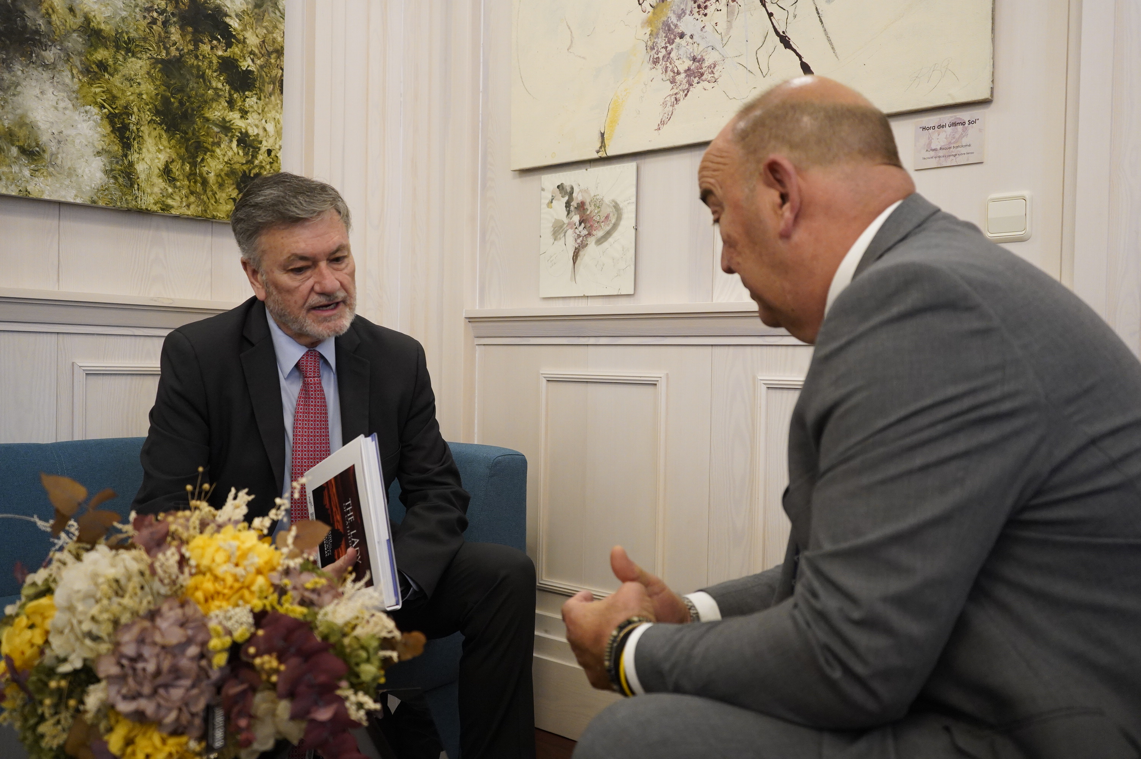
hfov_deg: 57.3
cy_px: 380
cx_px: 570
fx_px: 1045
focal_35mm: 33
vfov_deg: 39.9
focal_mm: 33
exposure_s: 1/160
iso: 4000
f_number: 4
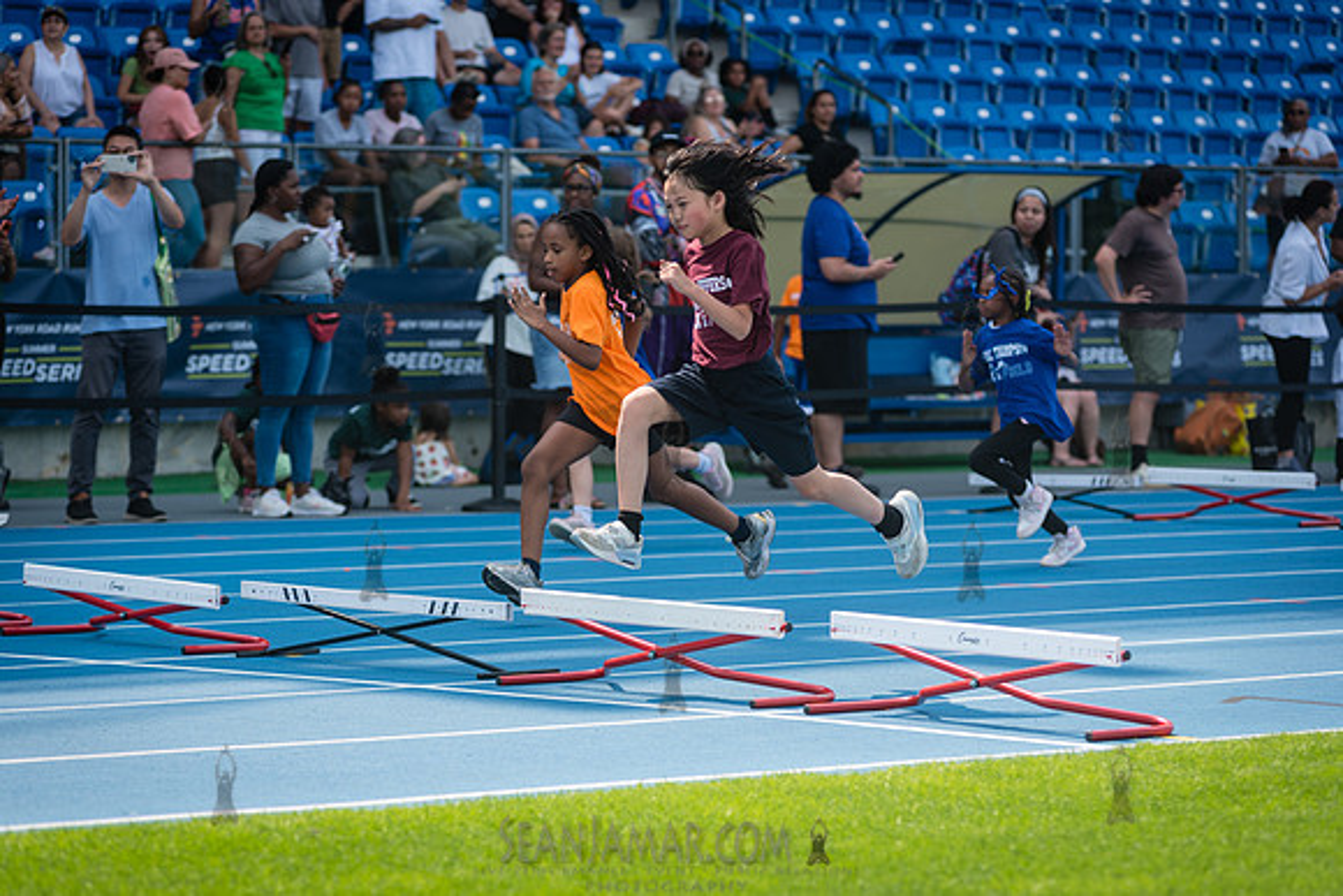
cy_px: 448
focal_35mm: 145
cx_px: 672
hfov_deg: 14.2
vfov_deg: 9.5
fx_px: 5410
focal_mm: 145
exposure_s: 1/800
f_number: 4
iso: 160
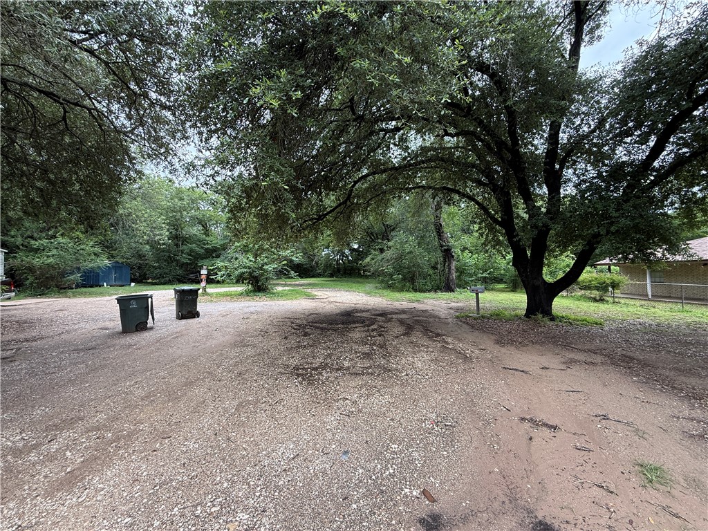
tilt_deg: +2.5
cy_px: 266
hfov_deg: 102.1
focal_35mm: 14
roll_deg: +0.5
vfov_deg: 85.7
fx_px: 286
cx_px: 354
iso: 64
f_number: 2.2
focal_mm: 2.22
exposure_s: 1/294
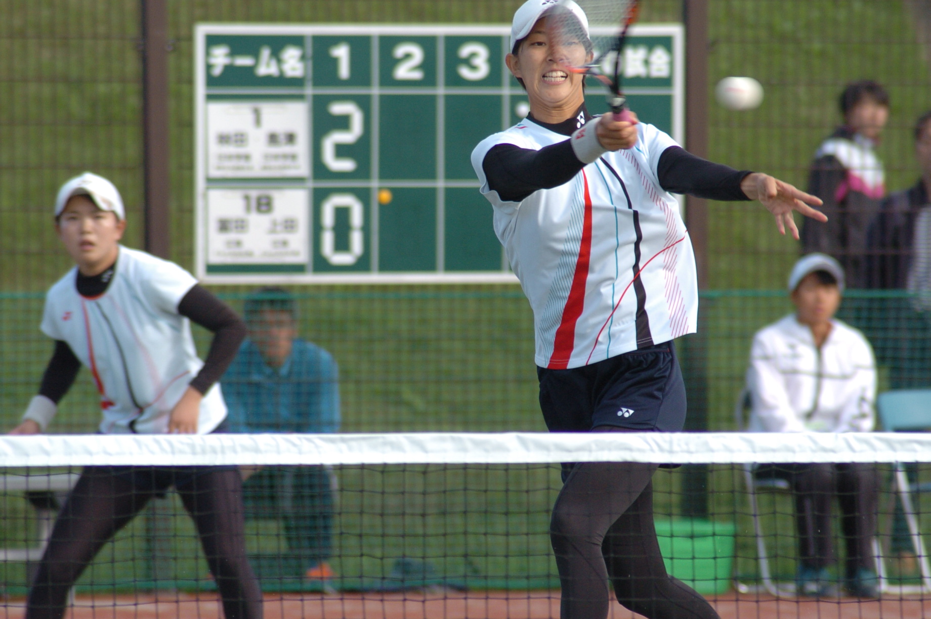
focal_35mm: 450
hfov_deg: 4.6
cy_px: 310
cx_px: 466
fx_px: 11629
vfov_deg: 3.1
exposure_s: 1/500
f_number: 6
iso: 400
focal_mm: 300
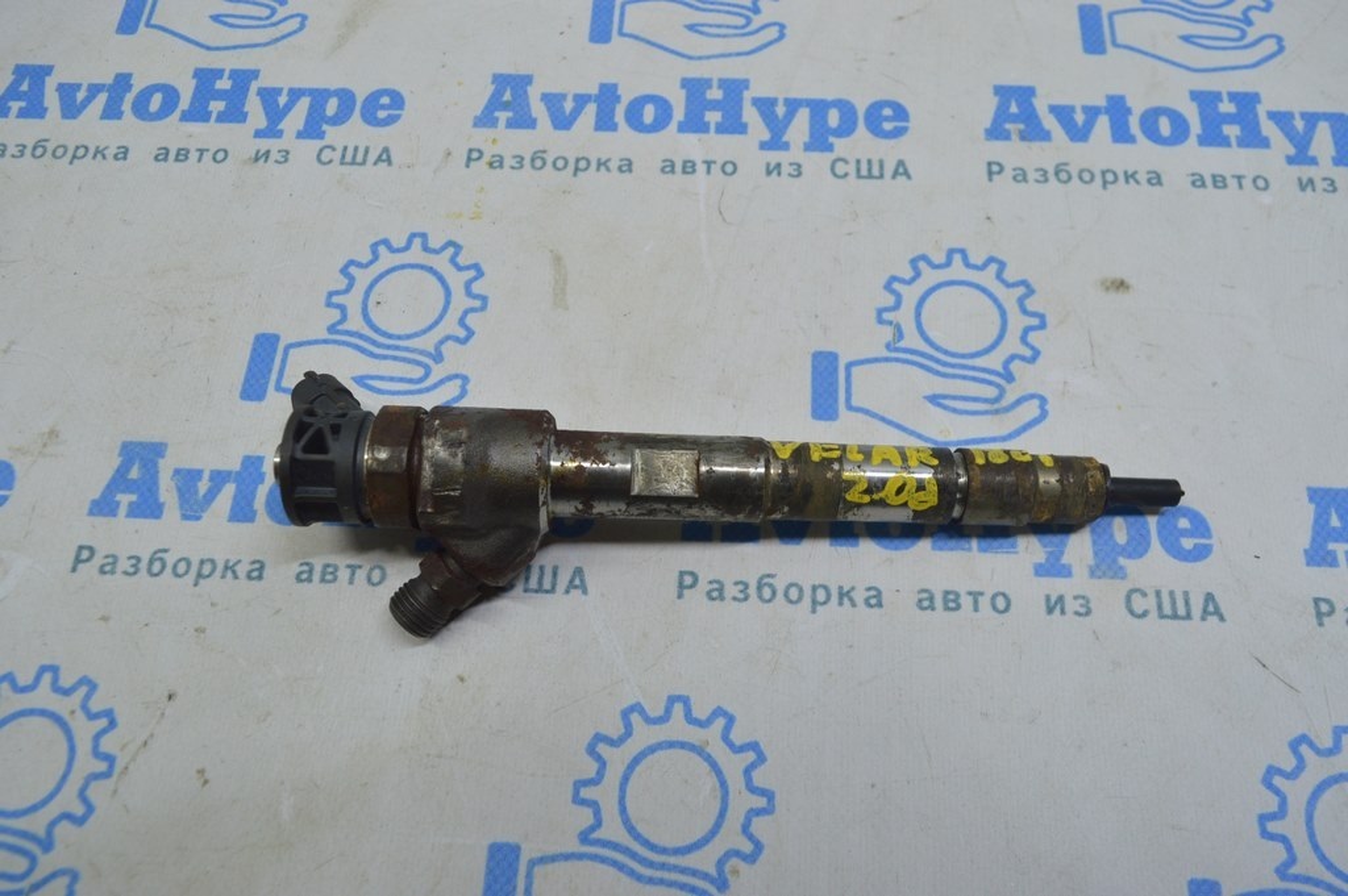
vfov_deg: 47.9
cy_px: 448
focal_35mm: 27
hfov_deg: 67.4
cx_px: 674
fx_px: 1010
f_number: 5.6
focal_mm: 18
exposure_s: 1/40
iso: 400
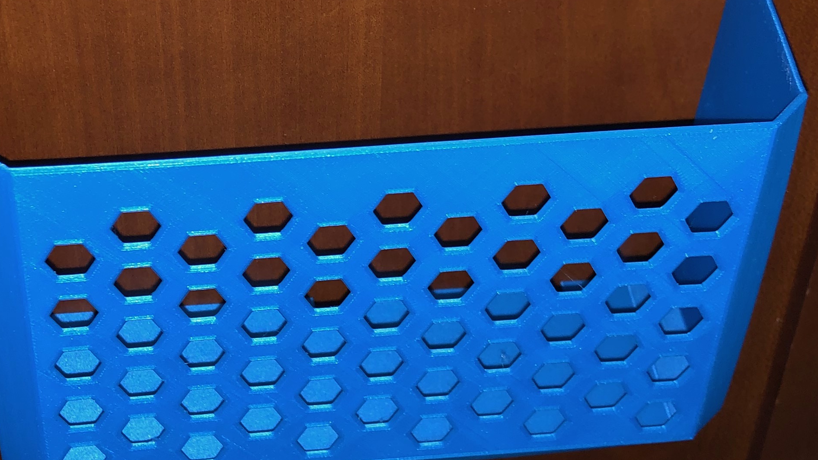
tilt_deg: -37.4
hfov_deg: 32.1
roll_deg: +2.2
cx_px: 269
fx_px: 1410
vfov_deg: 18.5
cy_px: 140
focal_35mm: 65
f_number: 1.8
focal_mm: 4
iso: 40
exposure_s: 1/14
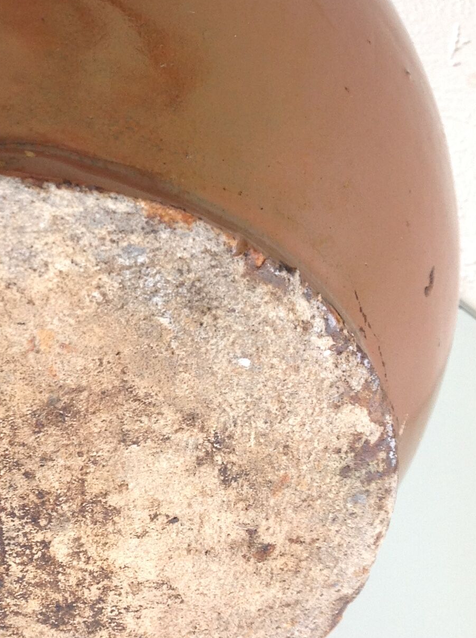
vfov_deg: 26.0
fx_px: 1379
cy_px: 289
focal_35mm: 75
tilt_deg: -52.5
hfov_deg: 19.0
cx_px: -12
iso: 50
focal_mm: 4.28
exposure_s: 1/20
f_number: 2.4
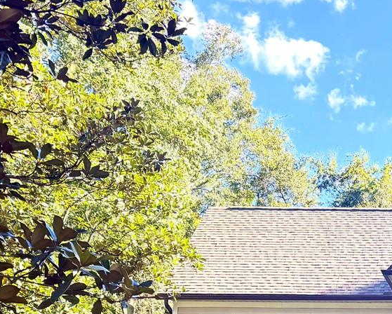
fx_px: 778
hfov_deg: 25.3
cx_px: 478
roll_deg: -0.1
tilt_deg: +4.6
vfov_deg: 21.1
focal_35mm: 67
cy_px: 386
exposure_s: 1/780
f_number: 1.78
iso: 100
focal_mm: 6.76
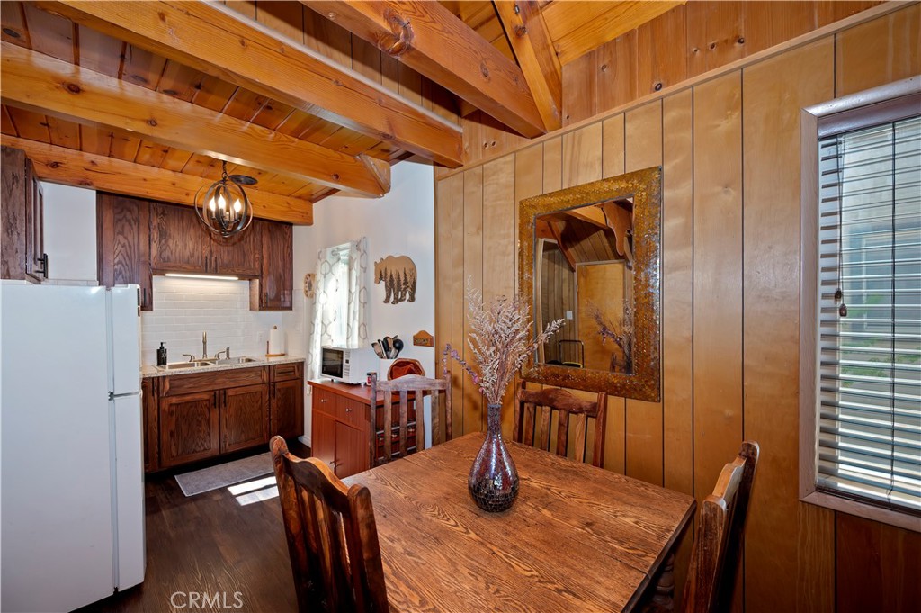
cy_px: 306
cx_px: 460
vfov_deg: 81.1
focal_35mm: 14
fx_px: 358
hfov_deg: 104.3
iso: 400
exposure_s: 1/20
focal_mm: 14
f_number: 8
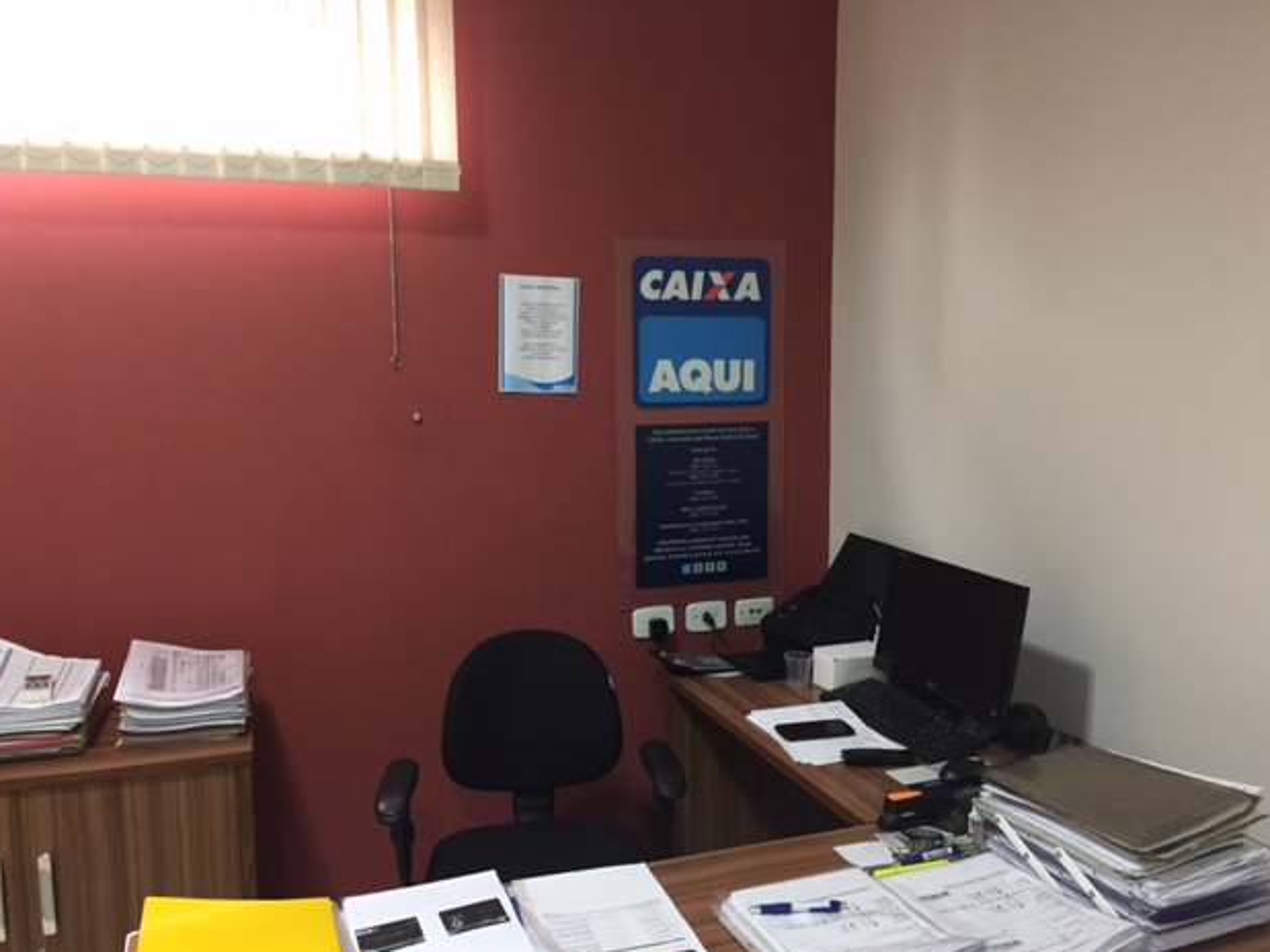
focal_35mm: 30
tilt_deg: -6.9
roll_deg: -0.2
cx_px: 636
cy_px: 486
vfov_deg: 46.8
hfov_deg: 60.0
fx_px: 1100
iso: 125
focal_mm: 4.15
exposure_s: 1/30
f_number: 2.2
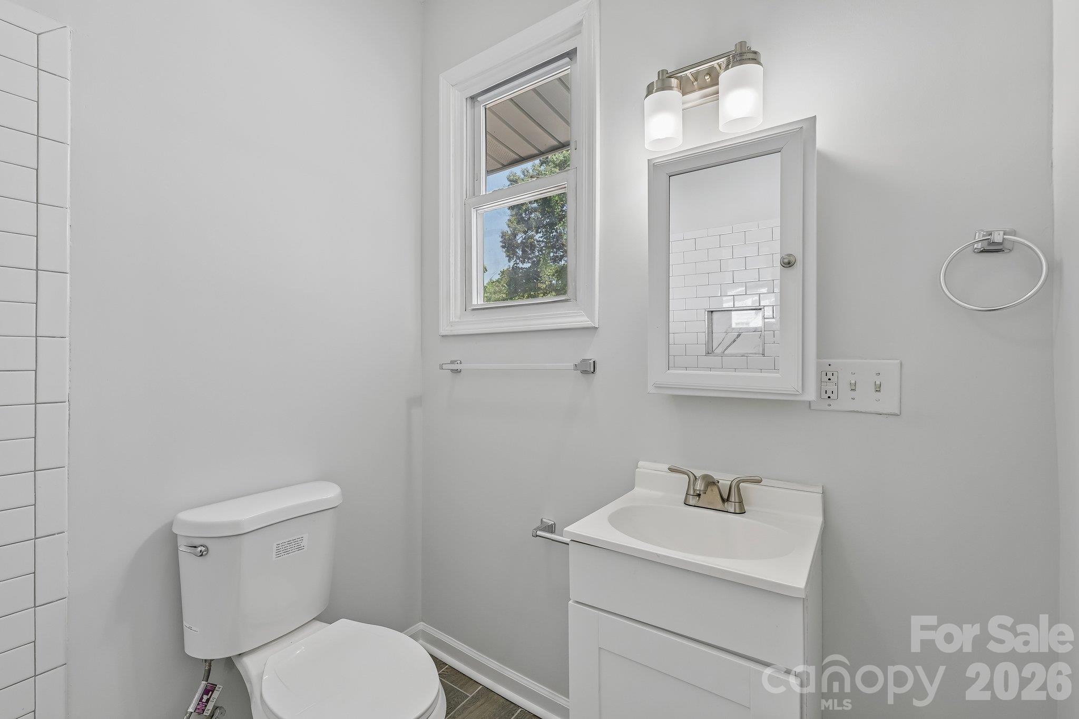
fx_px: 464
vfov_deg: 75.5
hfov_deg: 98.5
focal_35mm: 16
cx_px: 540
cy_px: 360
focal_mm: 15.5
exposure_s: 1/15
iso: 100
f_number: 8
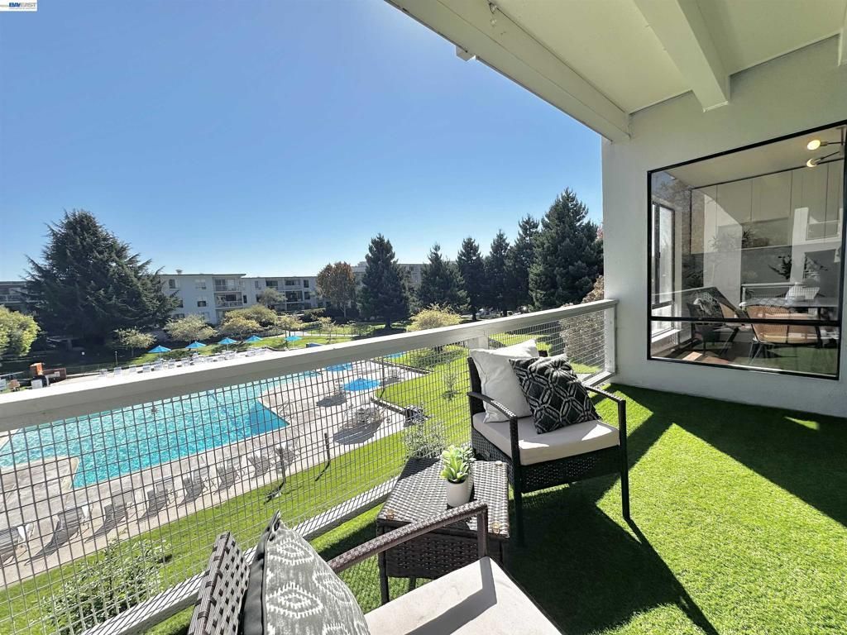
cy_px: 318
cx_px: 424
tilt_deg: -4.4
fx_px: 343
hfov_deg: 102.1
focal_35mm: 14
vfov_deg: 85.7
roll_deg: +3.1
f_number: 2.2
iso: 50
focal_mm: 2.22
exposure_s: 1/2174
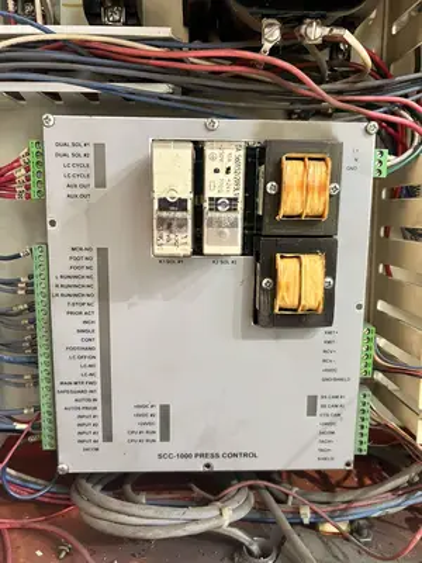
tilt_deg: -8.4
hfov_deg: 53.1
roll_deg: -0.1
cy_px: 282
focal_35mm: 26
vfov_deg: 67.3
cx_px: 211
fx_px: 423
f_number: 1.5
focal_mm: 5.7
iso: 500
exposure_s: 1/60
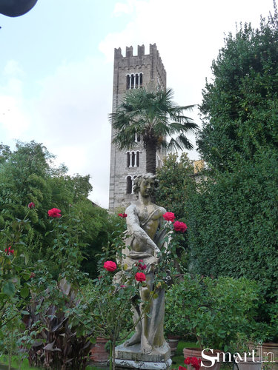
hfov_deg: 35.1
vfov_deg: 45.8
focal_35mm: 41
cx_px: 139
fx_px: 439
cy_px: 185
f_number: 3.4
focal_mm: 5
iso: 160
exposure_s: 1/250
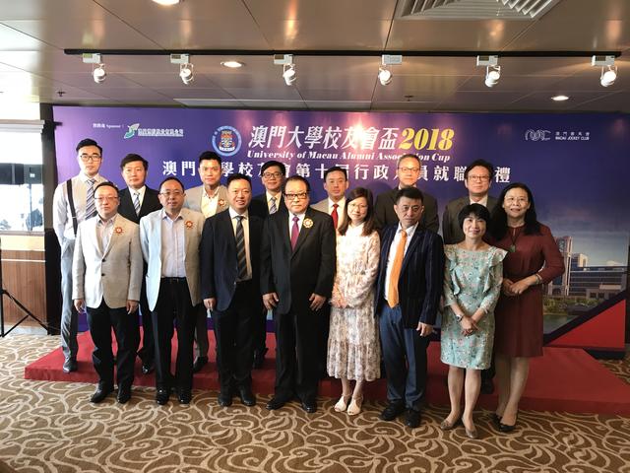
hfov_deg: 63.4
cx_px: 315
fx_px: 510
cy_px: 236
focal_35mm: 28
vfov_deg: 49.7
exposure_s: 1/25
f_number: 1.8
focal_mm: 3.99
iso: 32
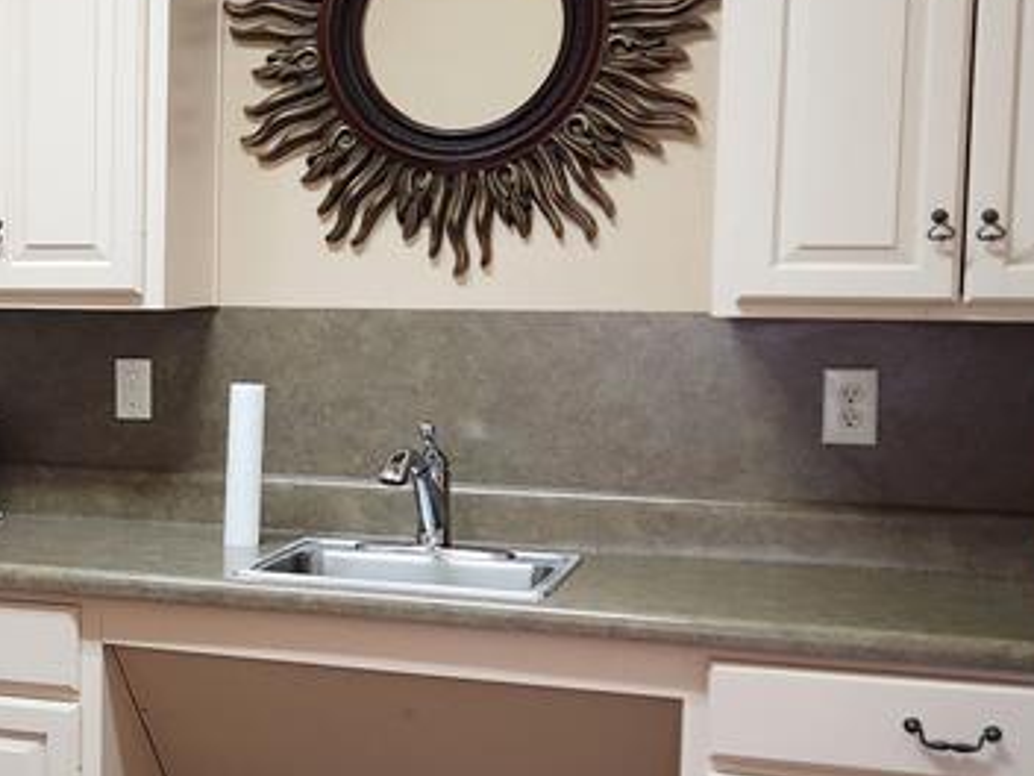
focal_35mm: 67
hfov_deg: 27.0
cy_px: 379
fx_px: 2001
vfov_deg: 21.9
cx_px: -59
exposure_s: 1/120
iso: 500
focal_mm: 5.4
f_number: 1.8
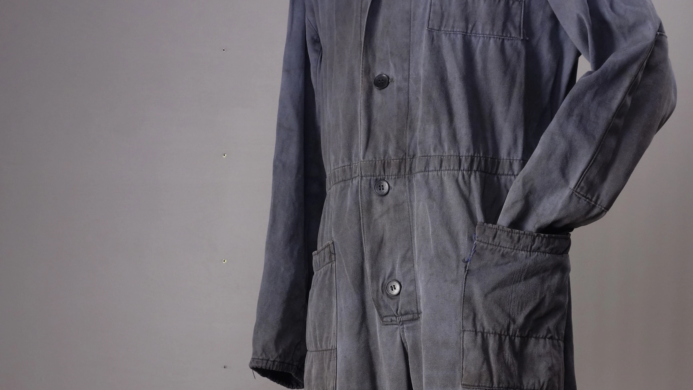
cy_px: 351
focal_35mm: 105
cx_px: 385
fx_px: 1930
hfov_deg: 20.4
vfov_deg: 11.5
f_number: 4.5
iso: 400
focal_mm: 22.25
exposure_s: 1/25
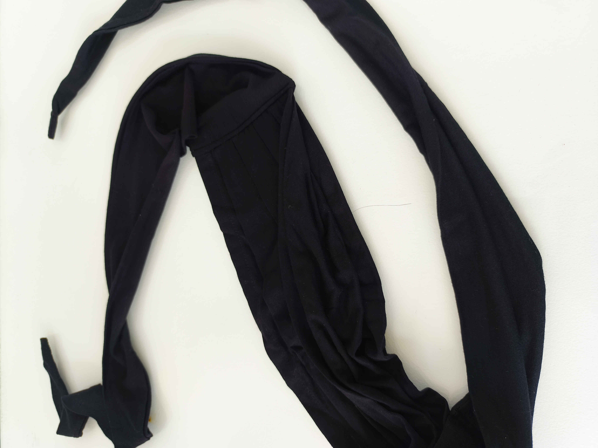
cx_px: 299
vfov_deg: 58.9
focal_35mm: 23
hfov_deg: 73.9
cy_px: 224
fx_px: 397
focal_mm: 6.14
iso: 50
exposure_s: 1/30
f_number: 1.65
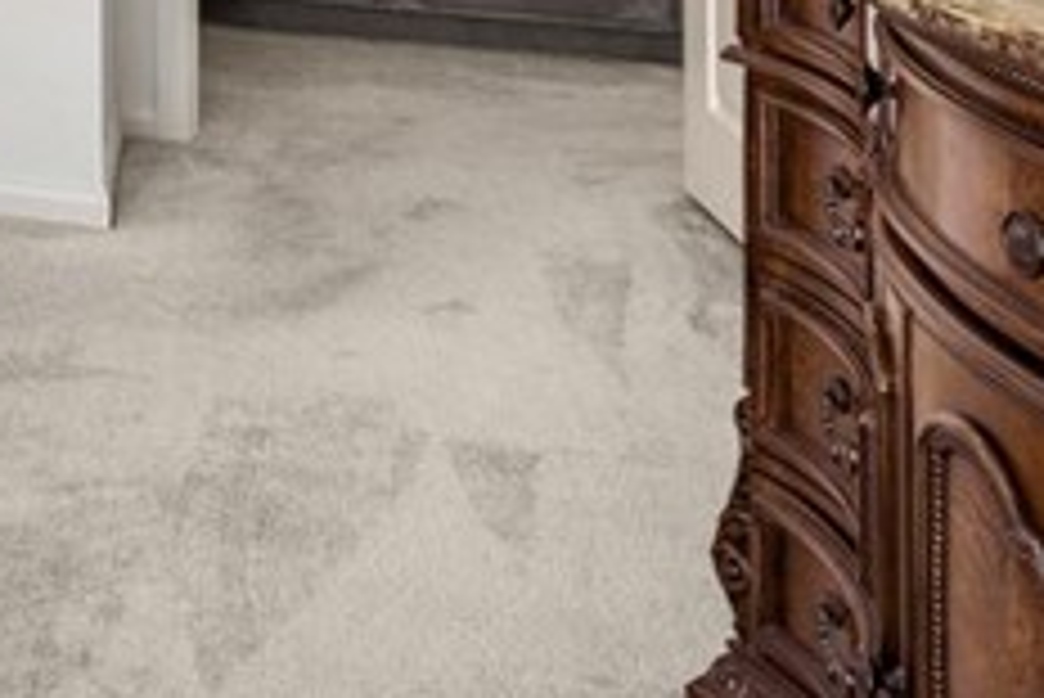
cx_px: -850
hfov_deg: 19.7
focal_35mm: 75
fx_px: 2176
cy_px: -484
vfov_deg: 16.0
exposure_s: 1/30
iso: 400
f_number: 5.6
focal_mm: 17
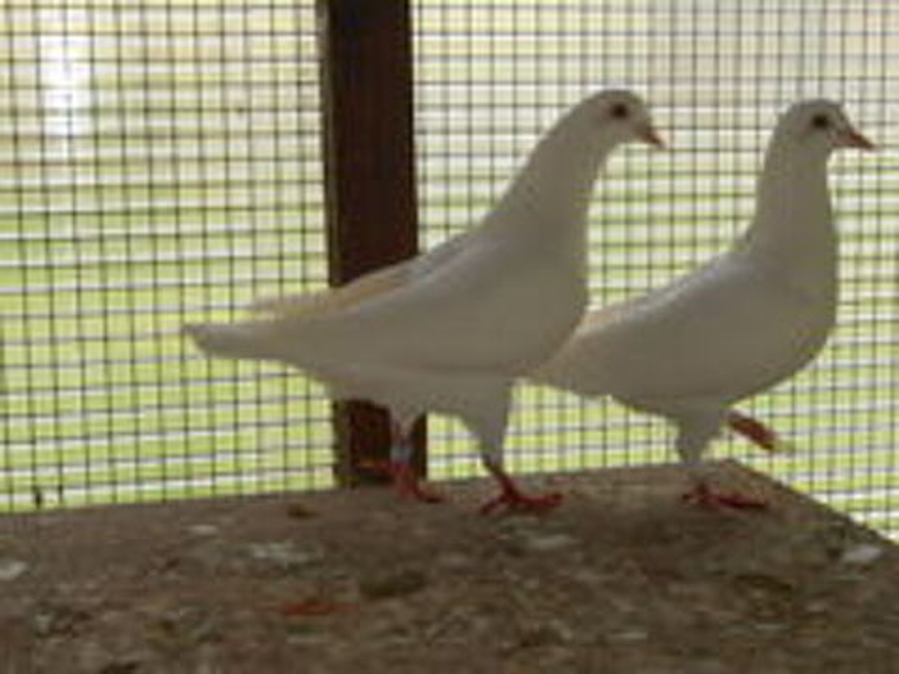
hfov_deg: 34.3
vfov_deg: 26.1
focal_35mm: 56
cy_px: 337
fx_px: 1454
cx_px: 450
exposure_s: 1/60
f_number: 5.2
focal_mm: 10
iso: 80
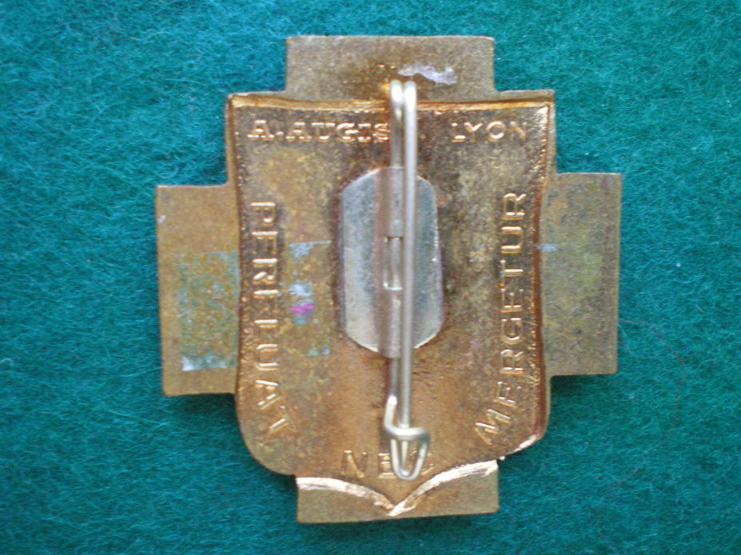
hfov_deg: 45.8
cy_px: 284
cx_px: 349
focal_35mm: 41
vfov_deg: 35.1
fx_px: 878
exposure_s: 1/25
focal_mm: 6.3
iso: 400
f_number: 3.1
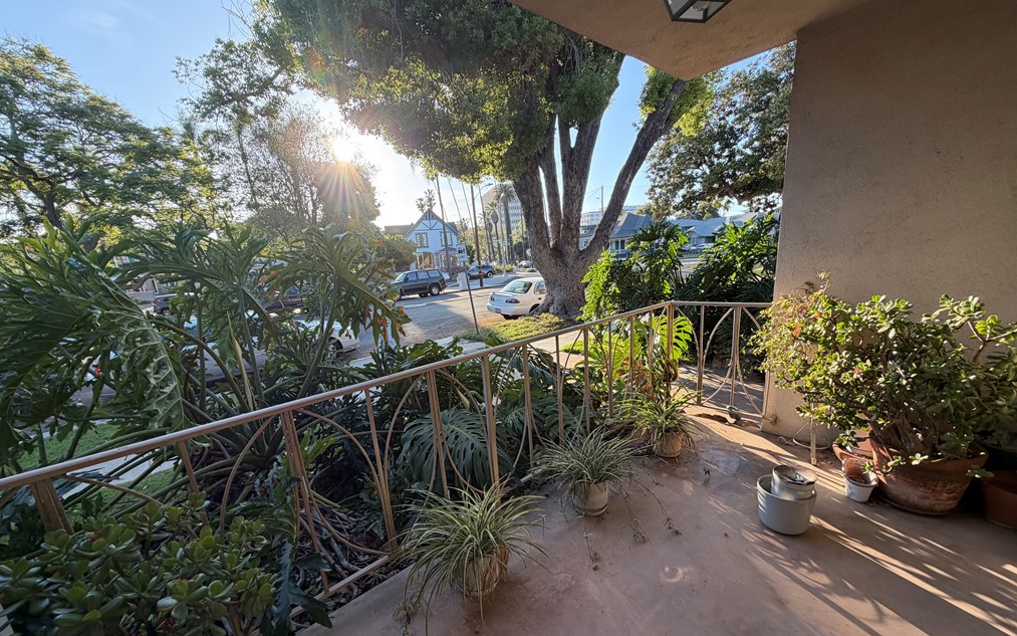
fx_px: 416
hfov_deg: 101.5
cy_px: 362
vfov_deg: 74.4
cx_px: 504
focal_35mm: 15
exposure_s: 1/155
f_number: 2.2
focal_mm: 2.22
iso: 50
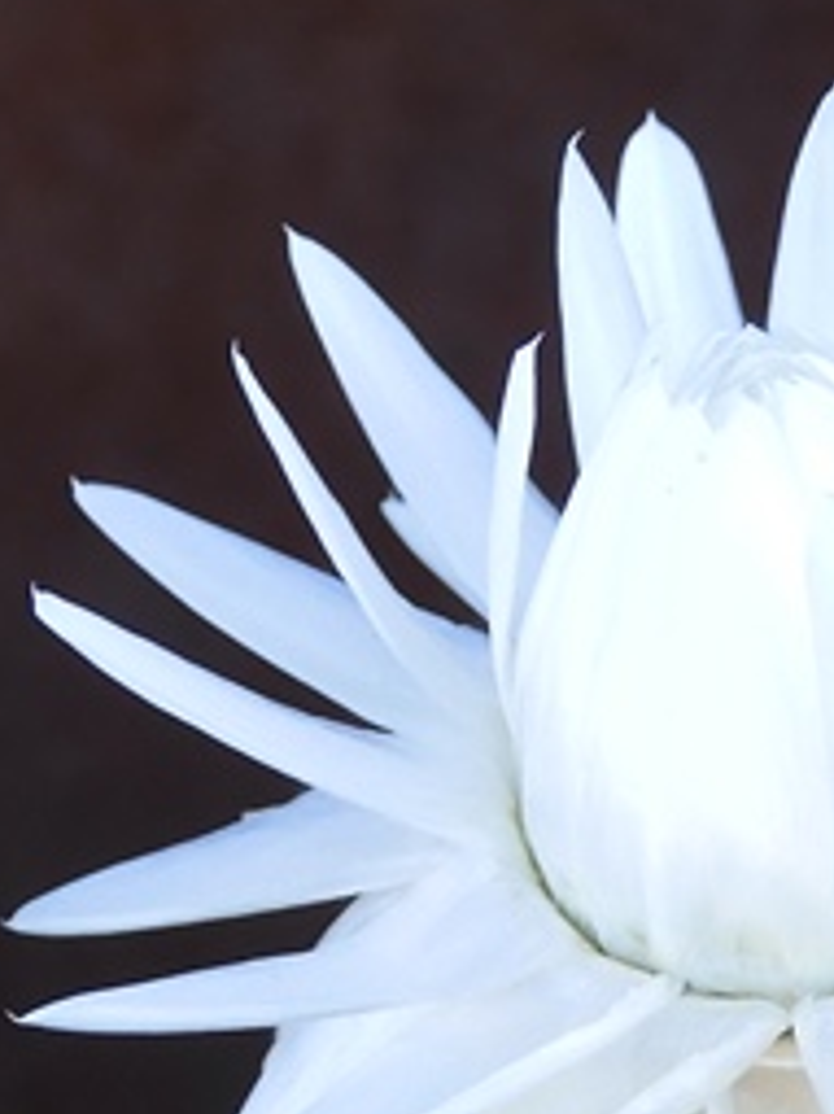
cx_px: 830
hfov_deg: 15.3
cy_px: 976
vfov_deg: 20.3
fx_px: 3054
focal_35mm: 95
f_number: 4
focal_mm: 8
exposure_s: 1/80
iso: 100
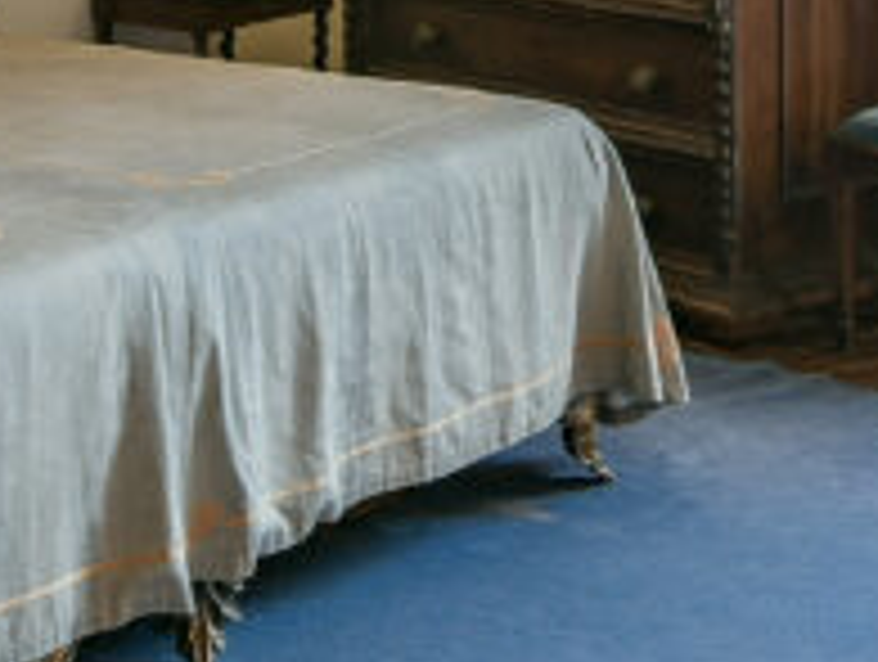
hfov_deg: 16.2
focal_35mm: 121
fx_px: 3075
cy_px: -516
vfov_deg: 11.4
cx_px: 405
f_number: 8
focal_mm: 16
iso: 100
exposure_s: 1/2.5
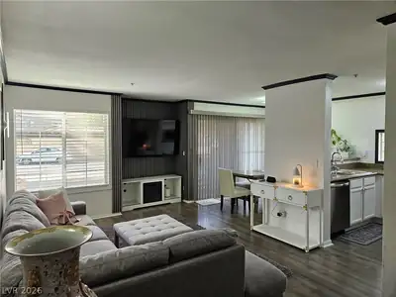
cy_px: 148
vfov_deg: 58.9
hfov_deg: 73.9
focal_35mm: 23
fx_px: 263
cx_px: 198
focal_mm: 5.4
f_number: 1.8
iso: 200
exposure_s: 1/207
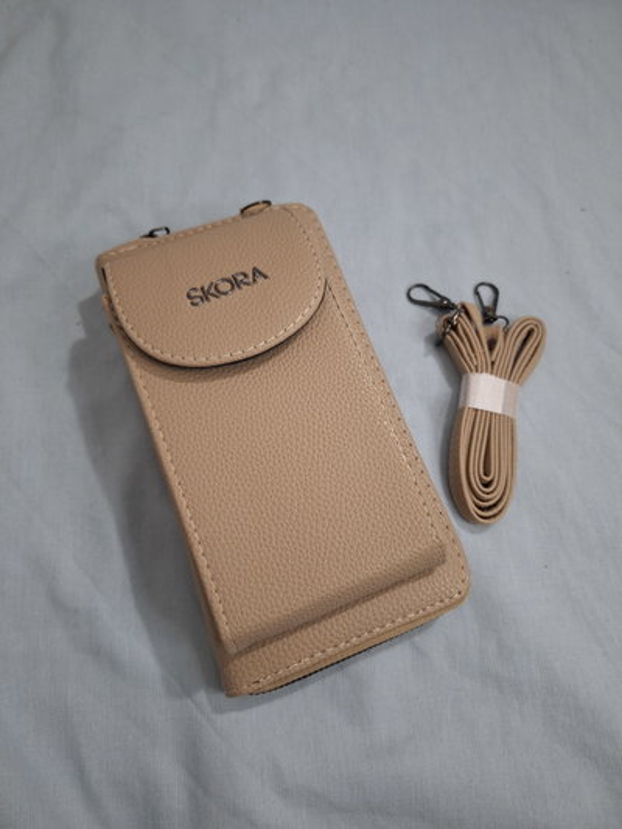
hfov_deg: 58.9
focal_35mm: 23
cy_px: 414
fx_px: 551
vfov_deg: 73.9
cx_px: 311
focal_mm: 5.54
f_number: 1.8
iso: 320
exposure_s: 1/33
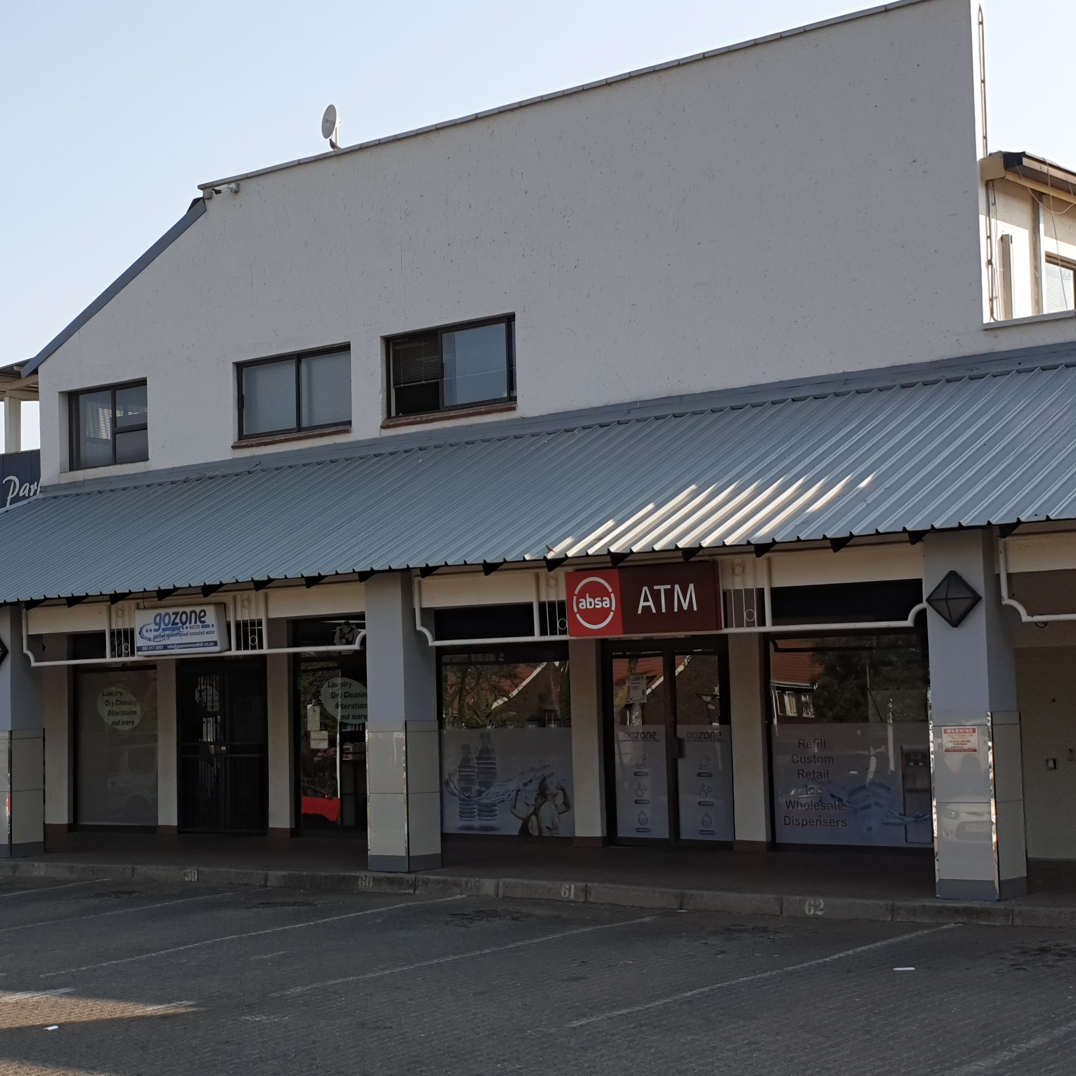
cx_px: 352
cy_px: 542
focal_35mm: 35
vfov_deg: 47.2
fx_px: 1231
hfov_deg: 46.4
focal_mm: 4.3
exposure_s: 1/912
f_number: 2.4
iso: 50
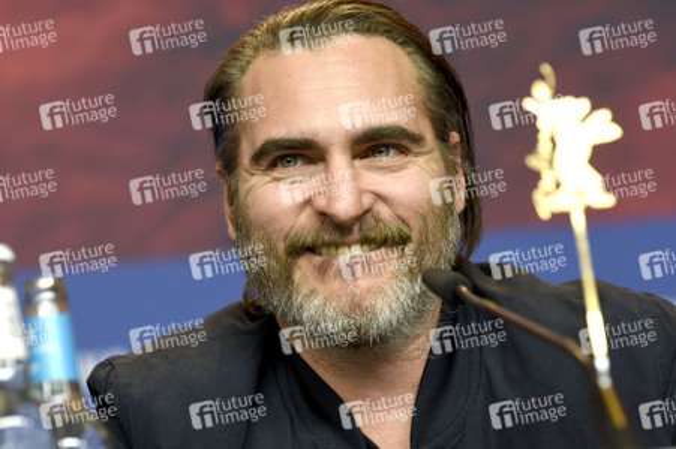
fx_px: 3659
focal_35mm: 195
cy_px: 224
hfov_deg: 10.6
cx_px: 338
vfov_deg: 7.0
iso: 640
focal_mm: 130
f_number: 3.5
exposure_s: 1/320
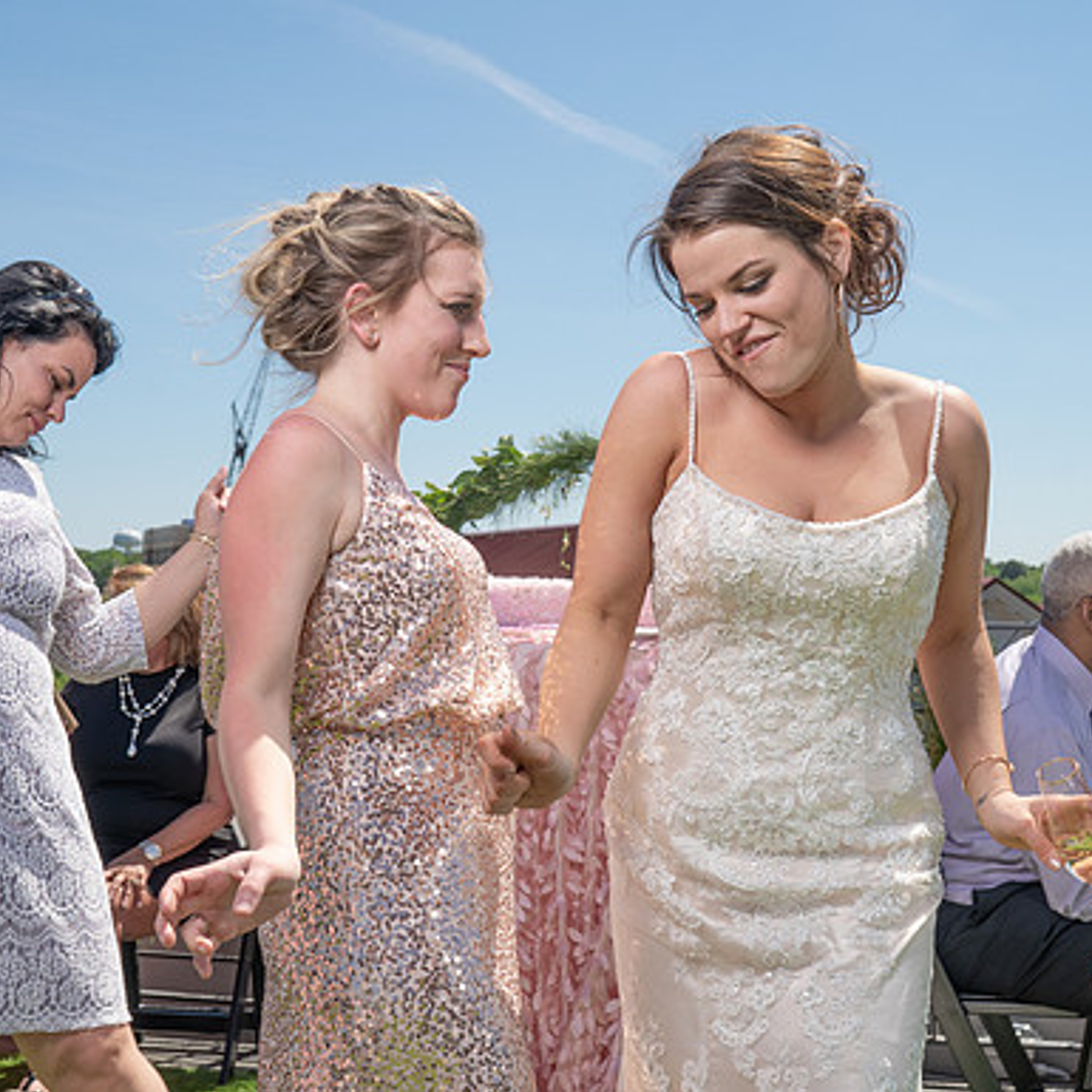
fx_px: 1892
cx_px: 539
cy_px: 539
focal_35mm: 53
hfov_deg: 32.2
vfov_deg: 32.2
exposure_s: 1/250
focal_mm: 35
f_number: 7.1
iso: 50
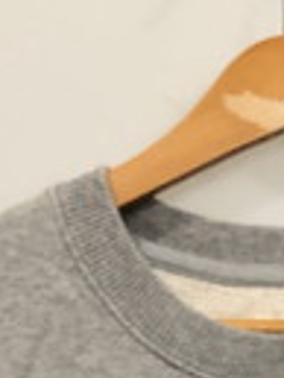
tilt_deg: -20.0
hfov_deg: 8.5
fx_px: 1889
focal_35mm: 173
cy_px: 911
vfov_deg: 10.0
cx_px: 290
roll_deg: -0.4
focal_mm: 3.99
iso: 40
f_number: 1.8
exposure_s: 1/25
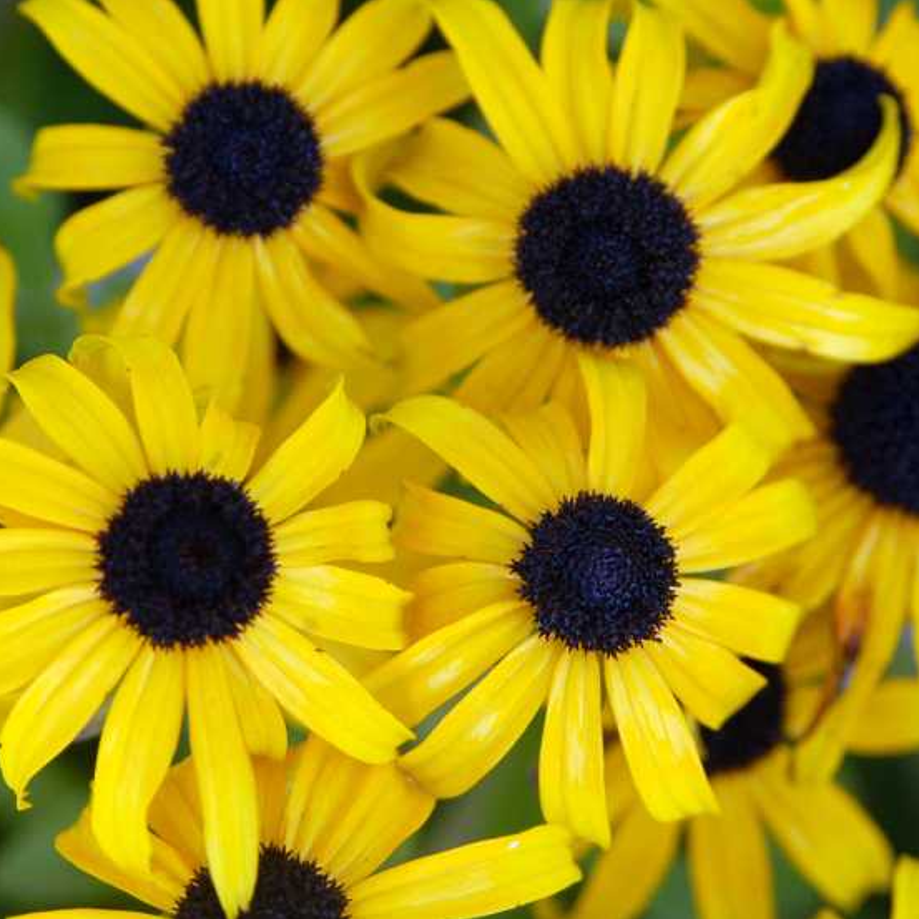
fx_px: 4978
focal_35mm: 166
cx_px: 419
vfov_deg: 10.5
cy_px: 394
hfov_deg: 10.5
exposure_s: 1/500
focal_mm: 75
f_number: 5.6
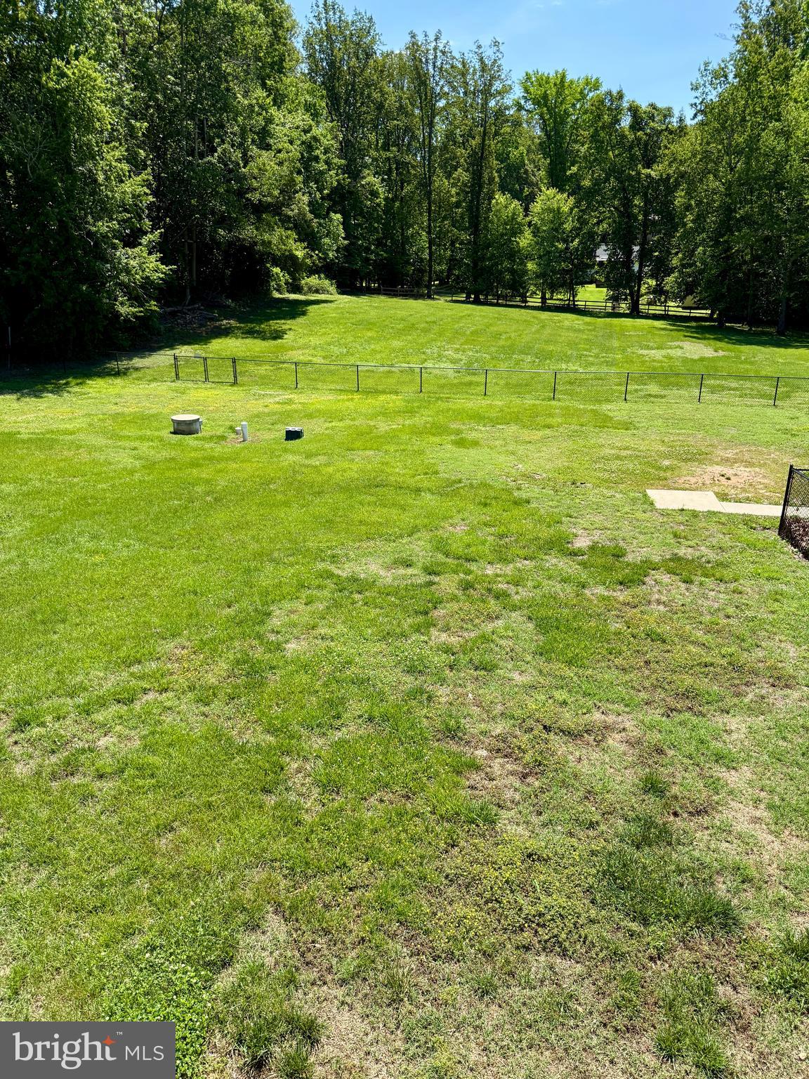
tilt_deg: -20.4
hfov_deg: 56.8
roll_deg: -0.1
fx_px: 748
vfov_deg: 71.6
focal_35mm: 24
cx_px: 404
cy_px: 540
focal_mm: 6.76
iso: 100
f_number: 1.78
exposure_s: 1/3021
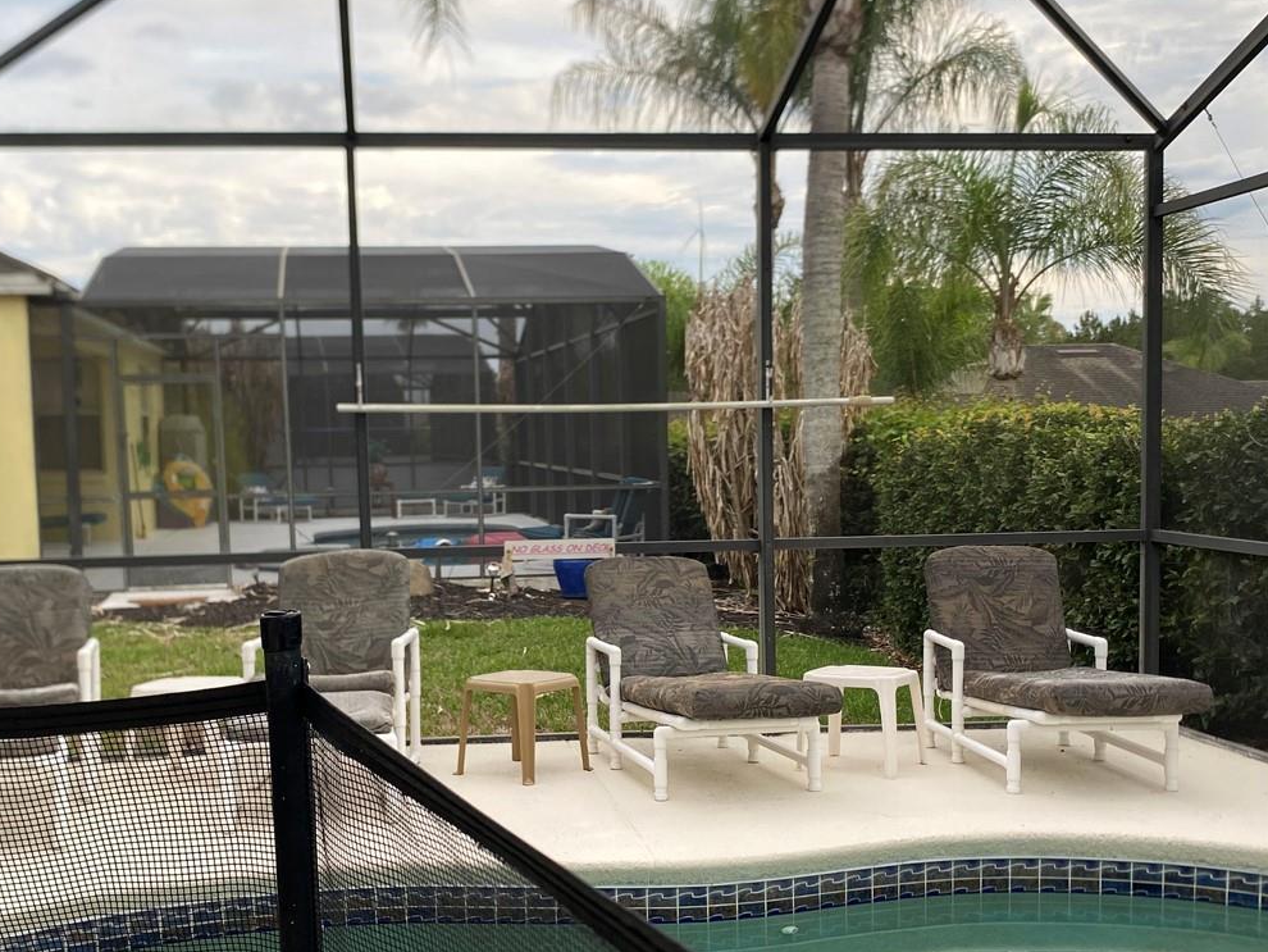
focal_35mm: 42
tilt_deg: -4.1
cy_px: 555
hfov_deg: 44.6
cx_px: 533
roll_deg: +1.1
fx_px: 1539
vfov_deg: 34.3
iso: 32
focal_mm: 4.25
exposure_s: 1/360
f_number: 1.8
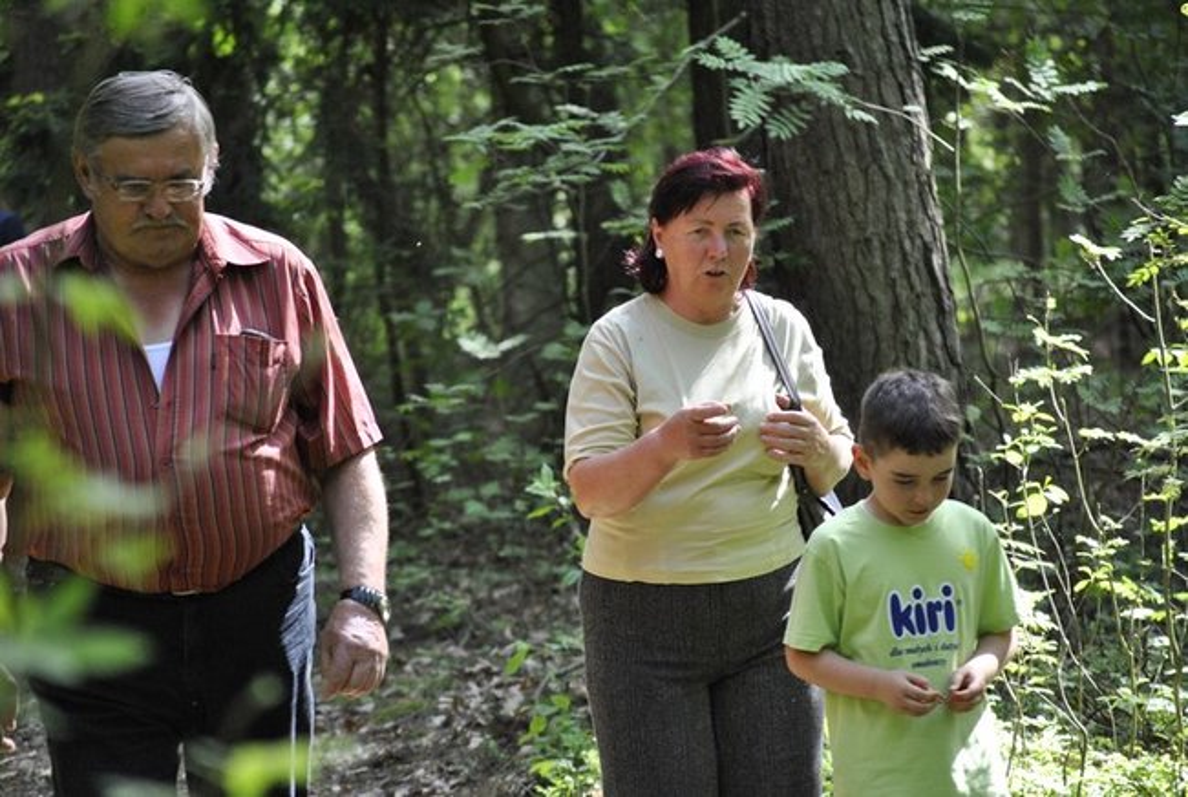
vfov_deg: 7.5
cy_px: 398
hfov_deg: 11.2
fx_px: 6050
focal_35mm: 183
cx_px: 594
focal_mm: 122
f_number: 4.8
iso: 800
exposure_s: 1/320
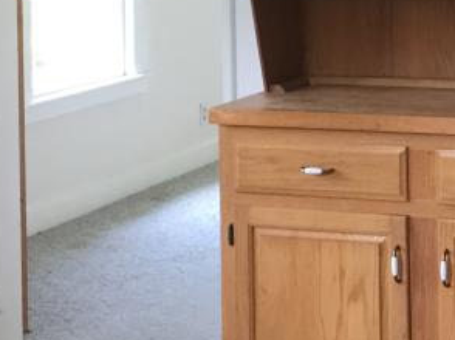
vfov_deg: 13.3
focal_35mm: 108
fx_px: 1418
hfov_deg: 17.8
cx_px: 460
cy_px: -73
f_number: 2.4
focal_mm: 3.3
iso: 40
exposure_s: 1/30
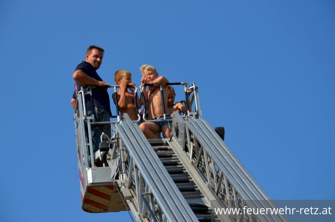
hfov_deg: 13.1
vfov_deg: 8.7
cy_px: 111
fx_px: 1462
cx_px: 168
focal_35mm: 158
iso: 100
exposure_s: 1/320
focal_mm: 105
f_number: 9
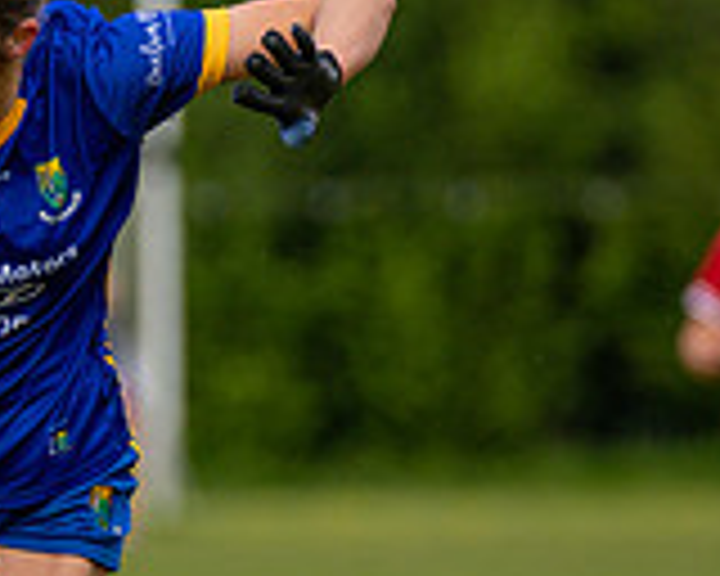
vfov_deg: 1.5
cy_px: 574
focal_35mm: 1066
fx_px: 22716
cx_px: -755
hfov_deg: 1.8
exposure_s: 1/2500
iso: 200
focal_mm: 210
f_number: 2.8
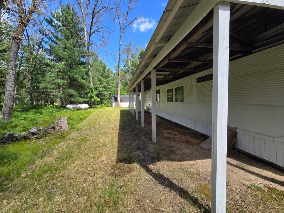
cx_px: 142
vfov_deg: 89.9
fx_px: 107
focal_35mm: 13
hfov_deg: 106.2
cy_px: 106
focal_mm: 2.2
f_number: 2.2
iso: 100
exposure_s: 1/2000
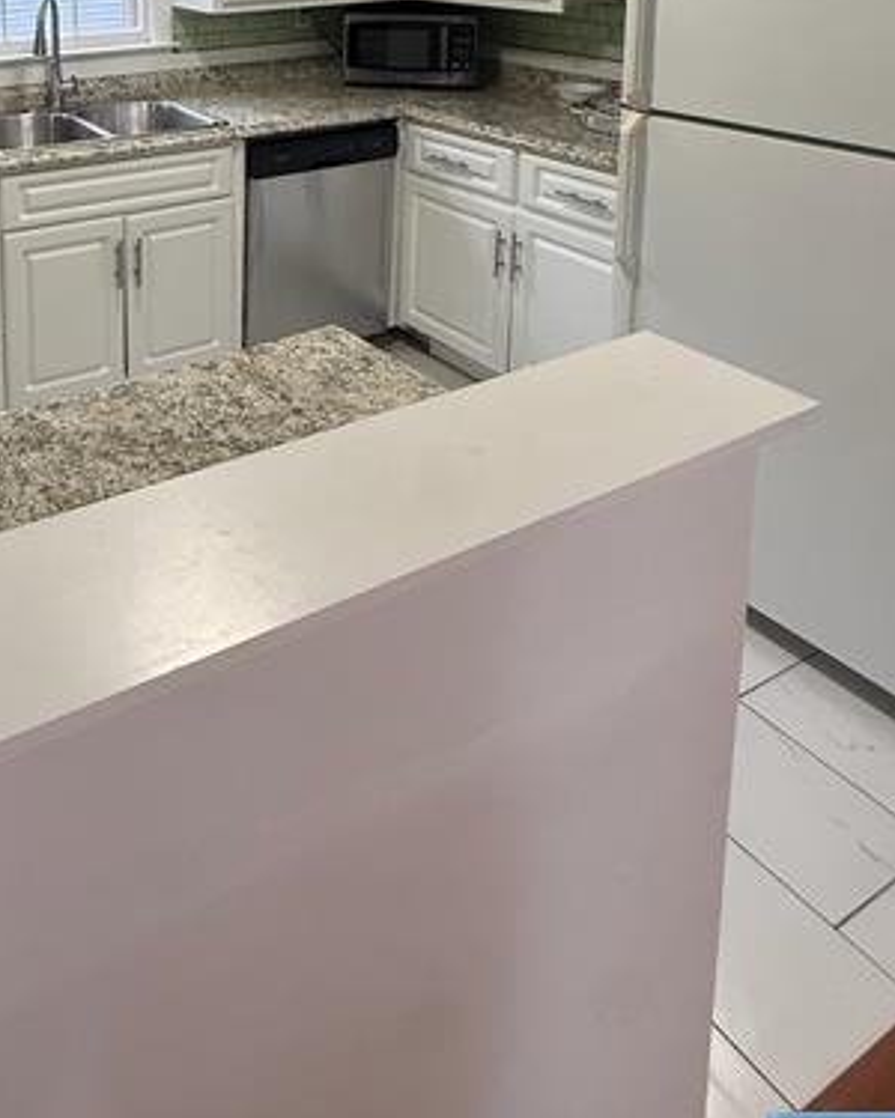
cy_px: 51
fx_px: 927
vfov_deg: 52.2
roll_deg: +0.8
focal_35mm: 28
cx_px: 87
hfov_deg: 46.4
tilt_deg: -8.3
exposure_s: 1/120
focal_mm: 2.22
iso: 200
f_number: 2.2
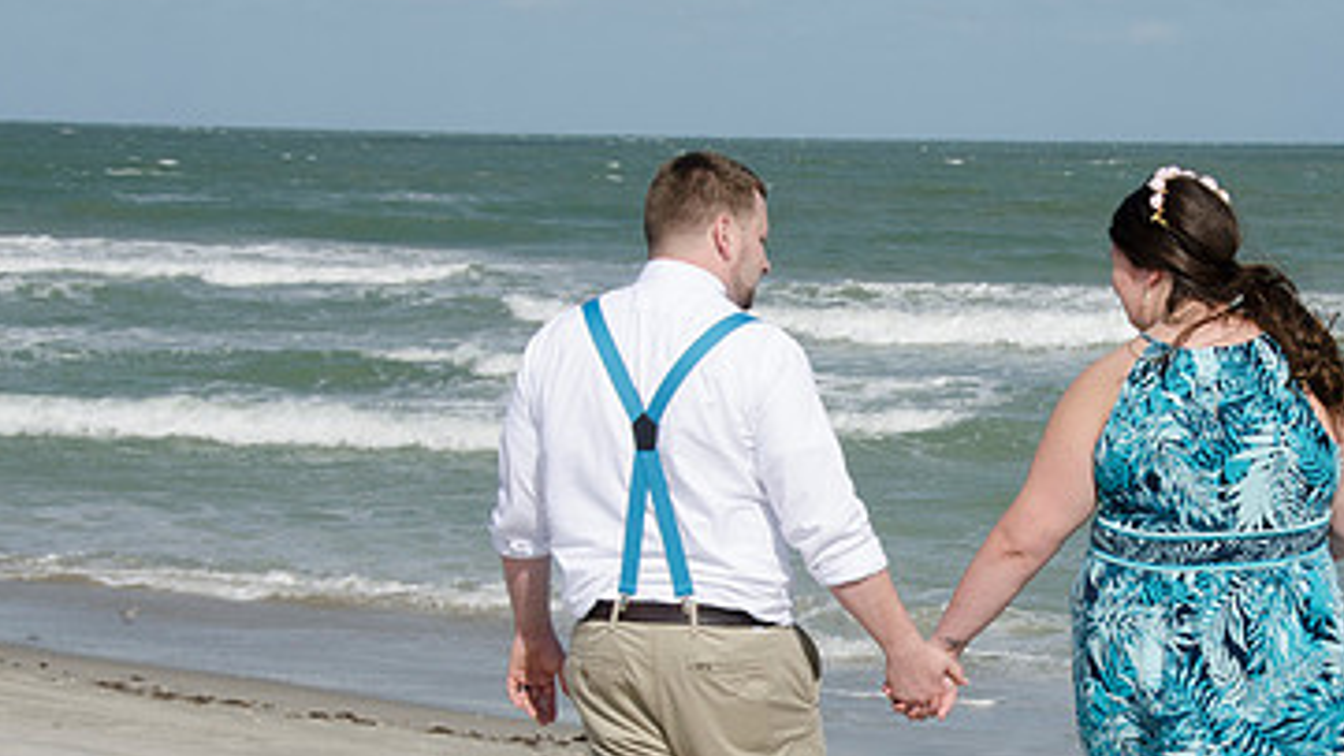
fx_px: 4312
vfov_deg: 10.0
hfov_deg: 17.6
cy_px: 581
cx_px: 1013
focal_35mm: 121
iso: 100
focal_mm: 48
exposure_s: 1/250
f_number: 11
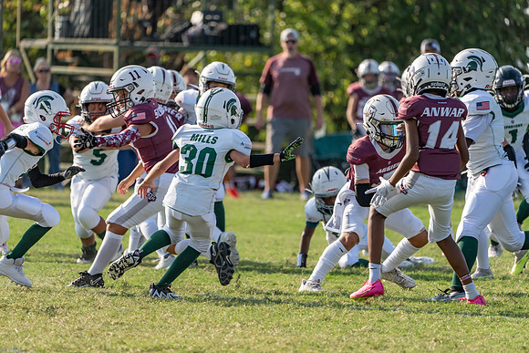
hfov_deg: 5.2
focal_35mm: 400
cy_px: 176
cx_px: 264
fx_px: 5879
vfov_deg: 3.4
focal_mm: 400
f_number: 5.6
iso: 250
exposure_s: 1/1000
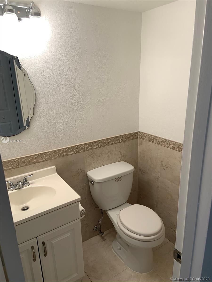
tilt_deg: -17.3
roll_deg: +2.0
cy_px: 141
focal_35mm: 26
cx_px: 106
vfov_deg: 67.3
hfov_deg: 53.1
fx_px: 212
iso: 32
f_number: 1.8
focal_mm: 4.25
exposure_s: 1/120
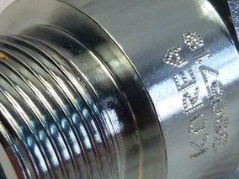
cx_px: 86
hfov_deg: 18.0
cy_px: 118
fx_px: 753
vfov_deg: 13.6
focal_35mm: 109
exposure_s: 1/100
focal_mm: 2.93
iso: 40
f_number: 2.4
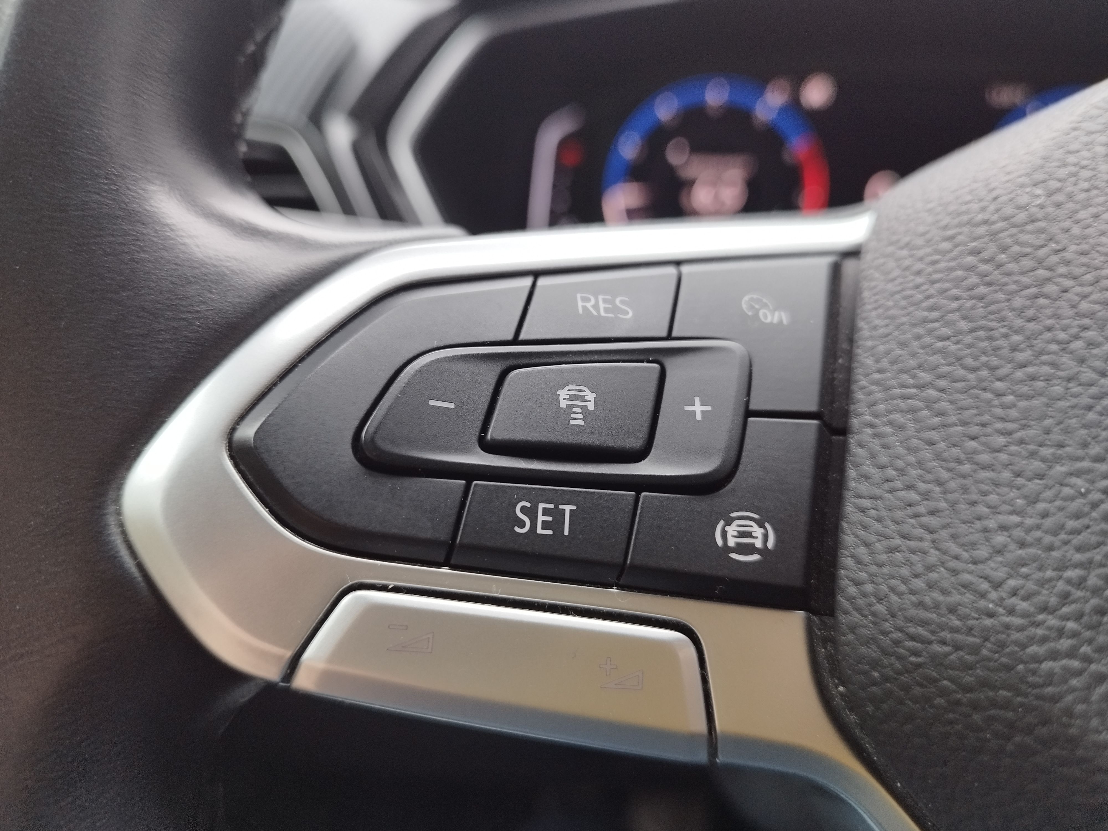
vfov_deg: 56.8
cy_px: 416
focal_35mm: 24
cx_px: 554
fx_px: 768
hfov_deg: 71.6
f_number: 1.89
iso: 210
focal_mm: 5.89
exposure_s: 1/50
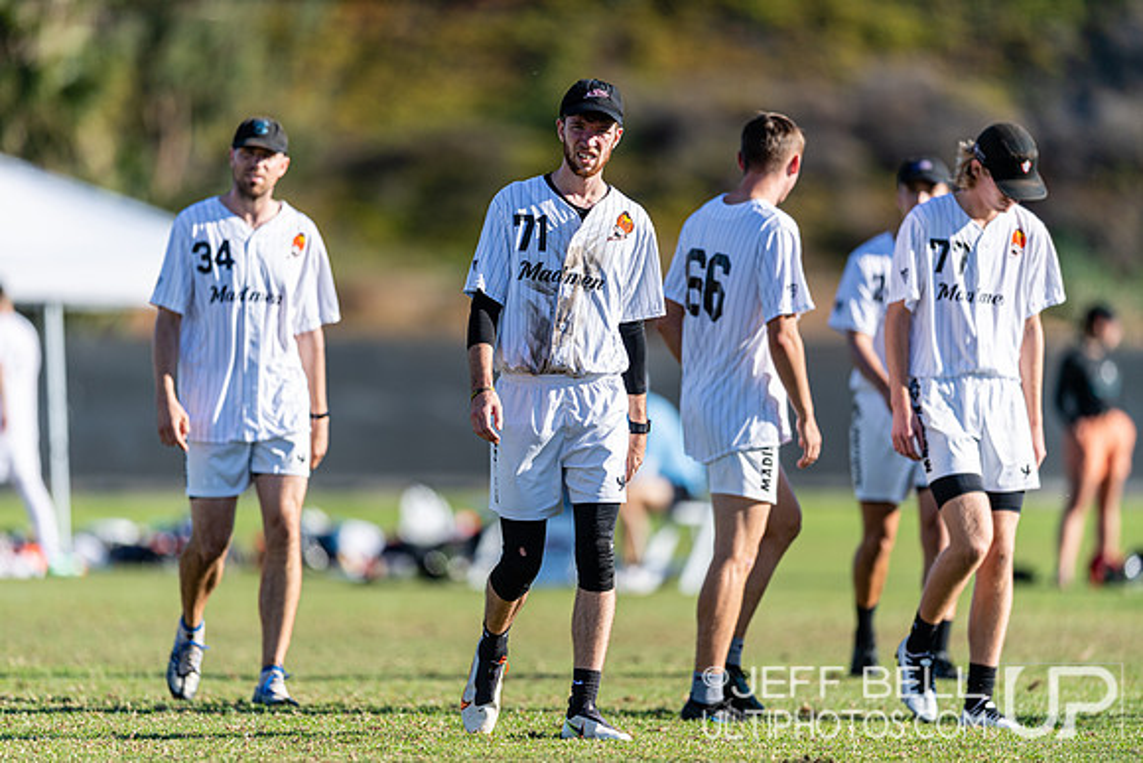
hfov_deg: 5.2
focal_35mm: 400
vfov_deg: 3.4
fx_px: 12702
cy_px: 382
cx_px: 572
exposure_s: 1/1600
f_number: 2.8
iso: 100
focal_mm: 400
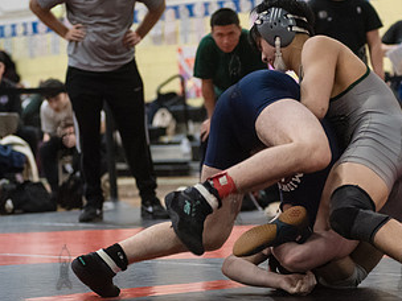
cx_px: 234
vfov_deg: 9.4
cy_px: 203
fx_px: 1835
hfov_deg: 12.5
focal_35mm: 158
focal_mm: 86
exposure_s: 1/500
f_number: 3.5
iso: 8000
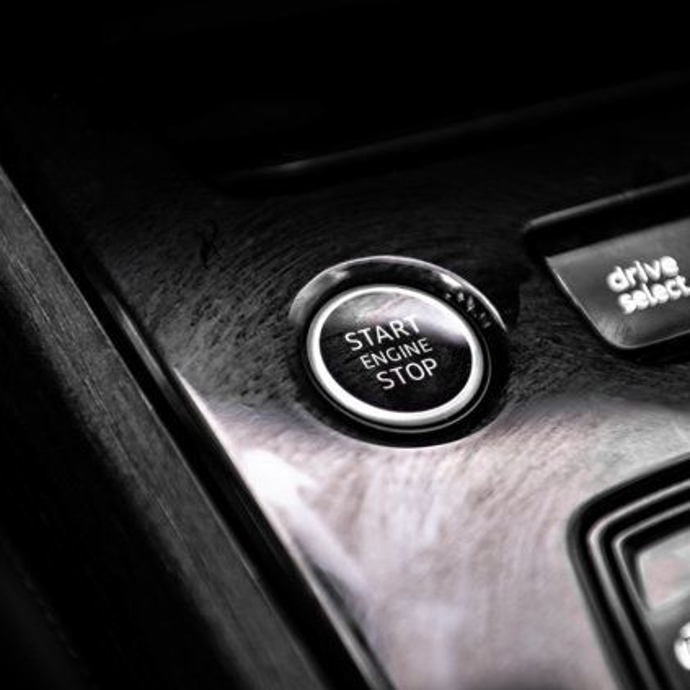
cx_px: 380
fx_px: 2030
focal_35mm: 90
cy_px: 343
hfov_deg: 19.3
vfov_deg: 19.3
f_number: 2.8
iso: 640
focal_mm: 70
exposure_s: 1/250
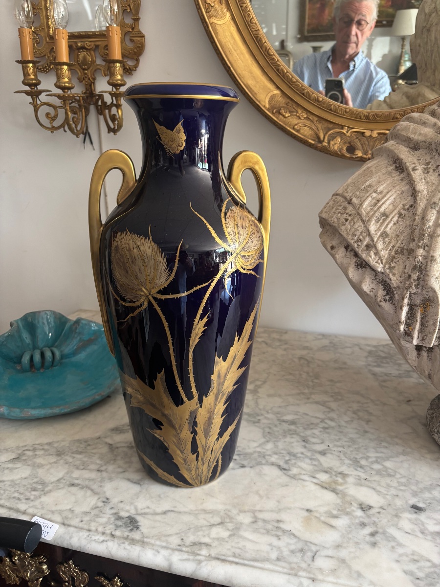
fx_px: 441
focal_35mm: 26
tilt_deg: -19.7
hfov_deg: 53.1
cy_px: 294
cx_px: 220
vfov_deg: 67.3
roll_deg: -0.6
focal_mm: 5.96
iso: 200
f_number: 1.6
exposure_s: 1/50
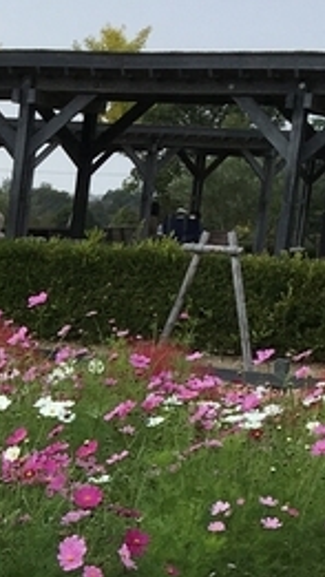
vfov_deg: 14.1
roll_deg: -1.5
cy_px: 783
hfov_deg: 7.7
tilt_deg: -16.1
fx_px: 2219
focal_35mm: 145
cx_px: -520
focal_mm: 4.15
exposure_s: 1/1026
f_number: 2.2
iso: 25
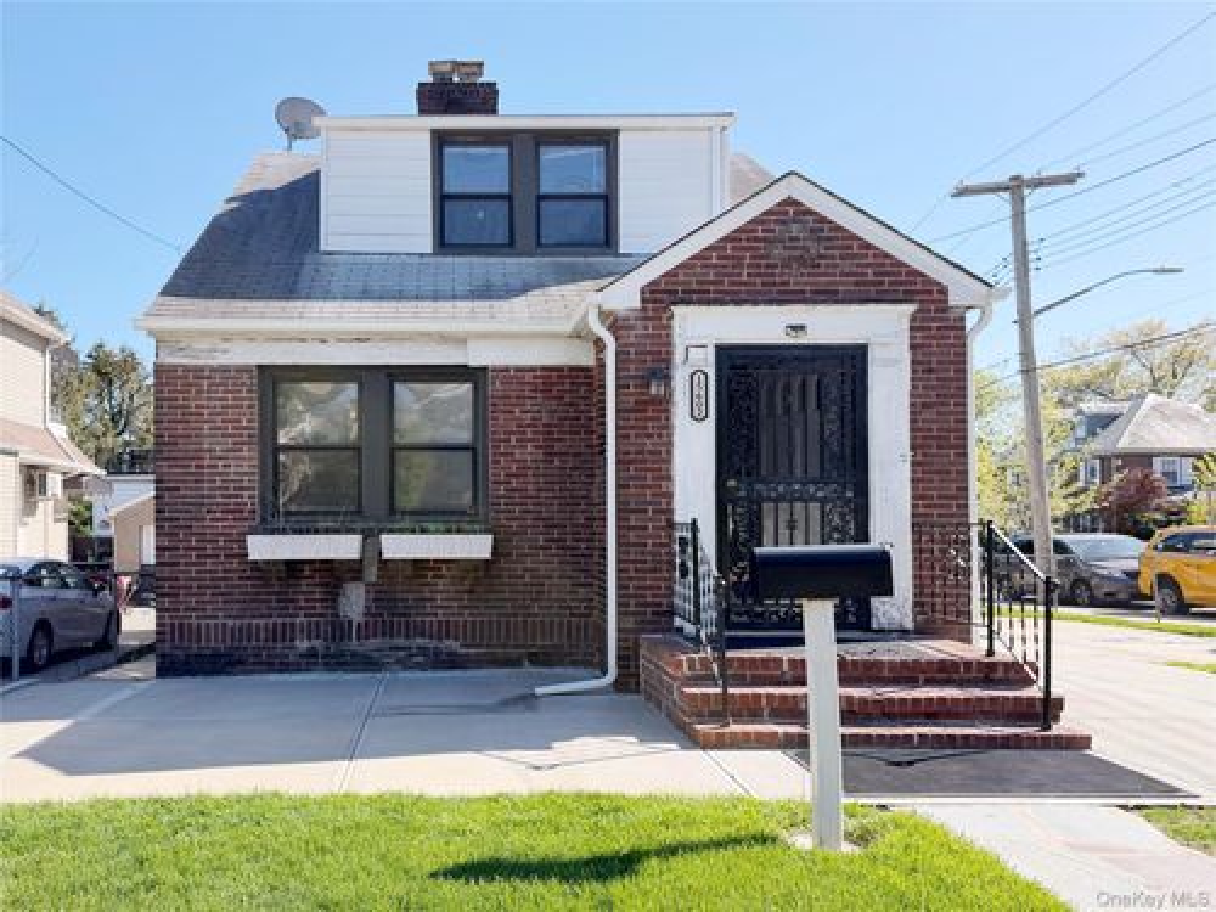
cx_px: 608
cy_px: 456
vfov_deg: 56.8
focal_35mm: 24
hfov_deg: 71.6
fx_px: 843
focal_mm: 6.76
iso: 80
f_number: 1.78
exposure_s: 1/3145
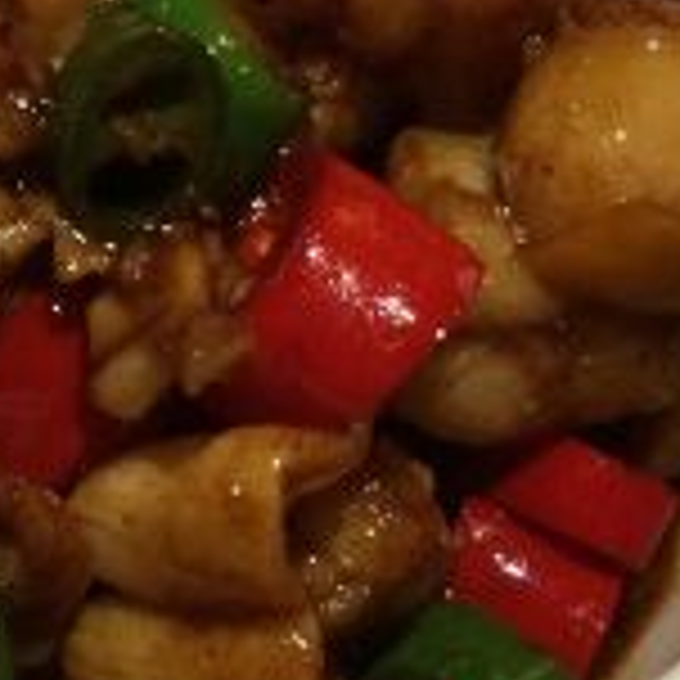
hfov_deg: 14.1
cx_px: -212
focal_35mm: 119
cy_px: 128
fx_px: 2645
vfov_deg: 14.6
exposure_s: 1/33
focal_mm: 4.15
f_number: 2.2
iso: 250
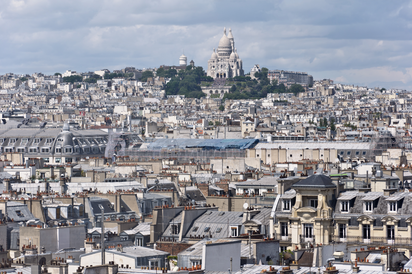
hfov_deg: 13.1
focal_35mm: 158
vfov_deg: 8.7
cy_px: 137
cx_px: 206
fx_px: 1800
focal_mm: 105
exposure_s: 1/640
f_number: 8
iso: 200
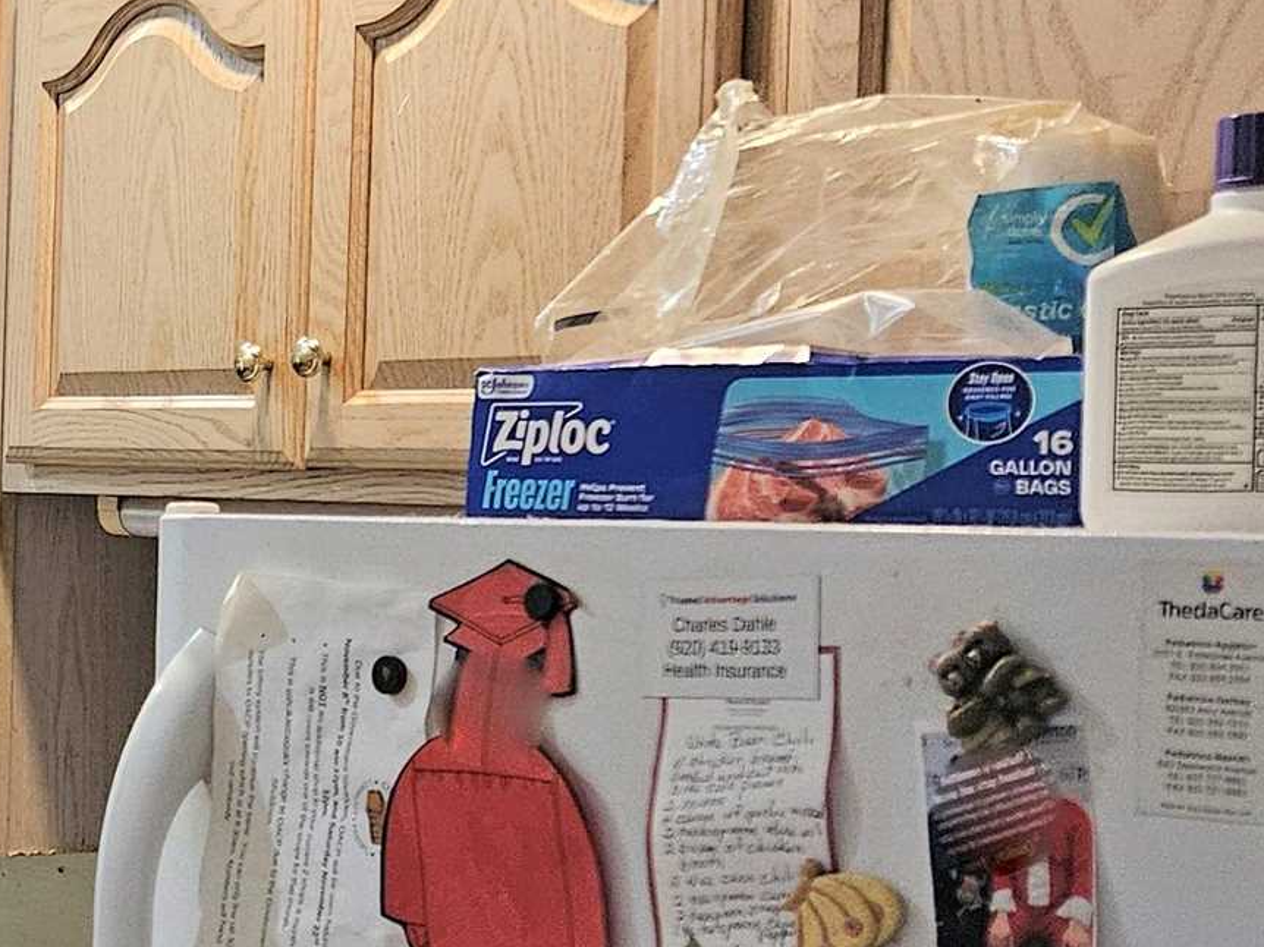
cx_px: -563
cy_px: 528
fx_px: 2993
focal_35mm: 82
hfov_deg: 20.7
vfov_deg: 18.0
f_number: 1.8
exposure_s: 1/120
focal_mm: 5.4
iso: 800
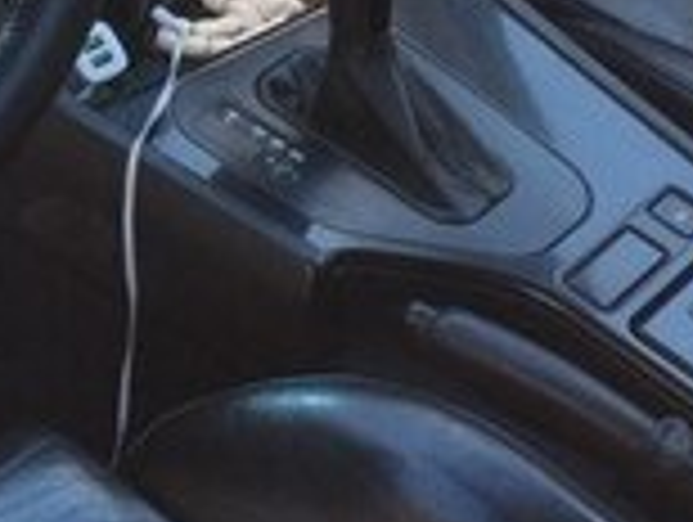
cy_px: -92
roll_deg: -4.4
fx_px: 2486
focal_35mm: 124
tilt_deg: -32.1
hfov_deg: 15.6
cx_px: 14
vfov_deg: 11.8
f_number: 2.2
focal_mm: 4.15
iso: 32
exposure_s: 1/107
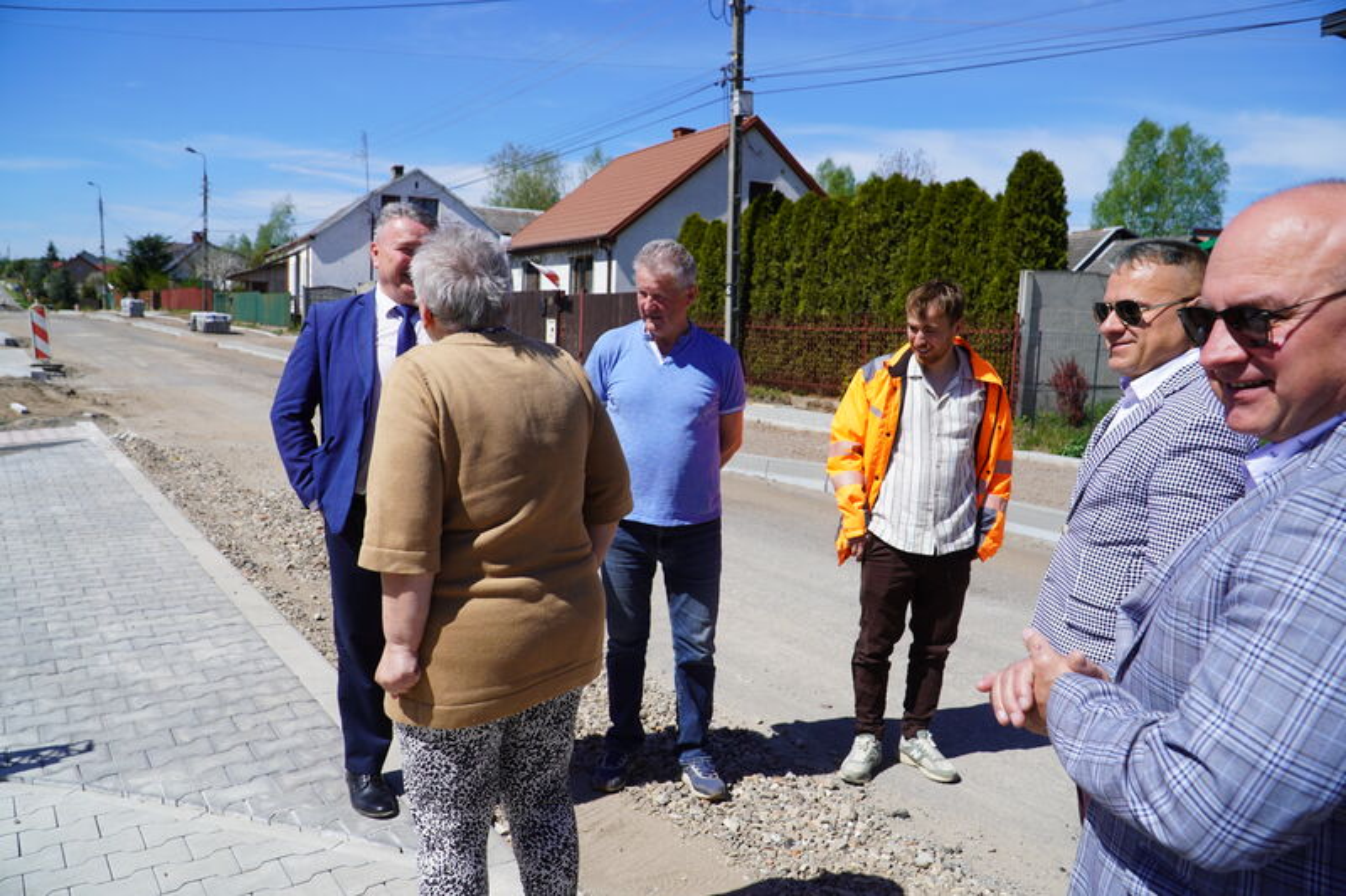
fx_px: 1009
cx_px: 673
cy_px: 448
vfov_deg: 47.9
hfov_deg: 67.4
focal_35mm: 27
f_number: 5
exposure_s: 1/800
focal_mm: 18
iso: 100
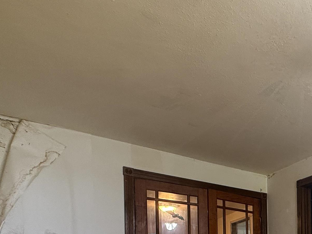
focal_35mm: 36
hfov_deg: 39.4
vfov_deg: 32.9
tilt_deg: +1.5
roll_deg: +1.0
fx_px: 324
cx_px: 362
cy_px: 278
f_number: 2.2
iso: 250
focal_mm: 2.22
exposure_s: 1/60
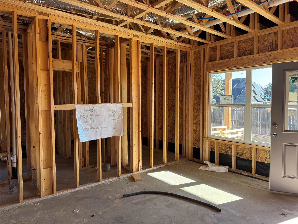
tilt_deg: -3.0
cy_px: 112
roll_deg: +0.5
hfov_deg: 71.6
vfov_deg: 56.8
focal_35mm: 24
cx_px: 149
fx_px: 207
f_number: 1.78
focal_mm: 6.76
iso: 80
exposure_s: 1/140
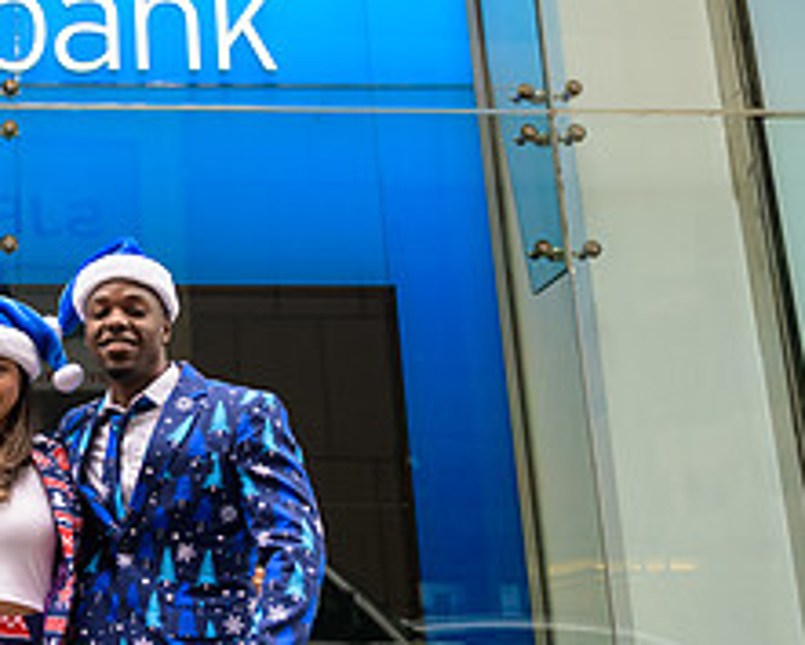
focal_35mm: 59
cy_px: 250
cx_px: -51
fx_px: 1406
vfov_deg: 25.8
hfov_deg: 29.3
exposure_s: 1/250
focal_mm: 24
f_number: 3.2
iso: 400
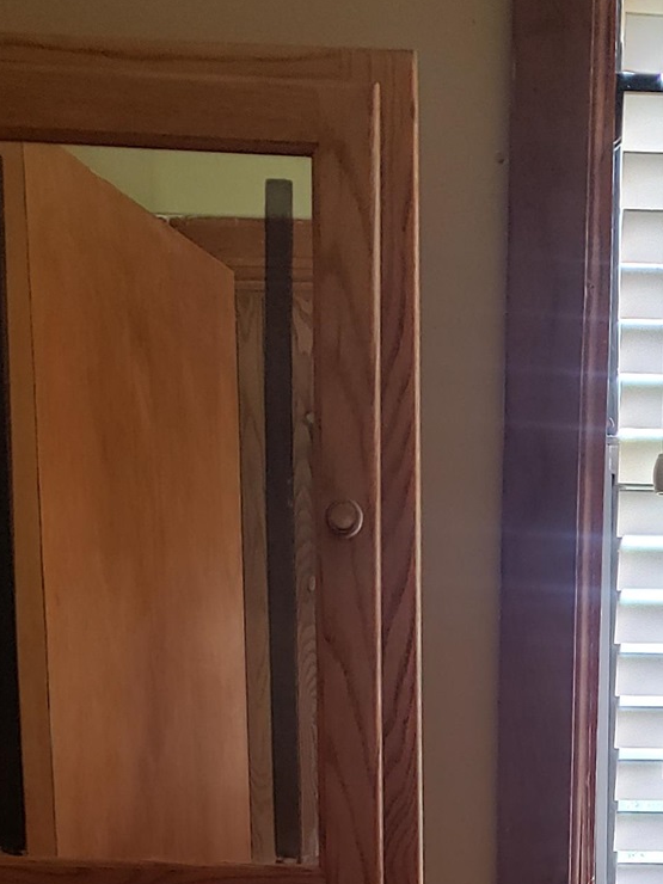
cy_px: 1264
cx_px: 579
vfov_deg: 21.0
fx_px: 2069
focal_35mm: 81
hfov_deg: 18.0
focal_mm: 4.3
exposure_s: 1/60
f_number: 1.5
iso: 80
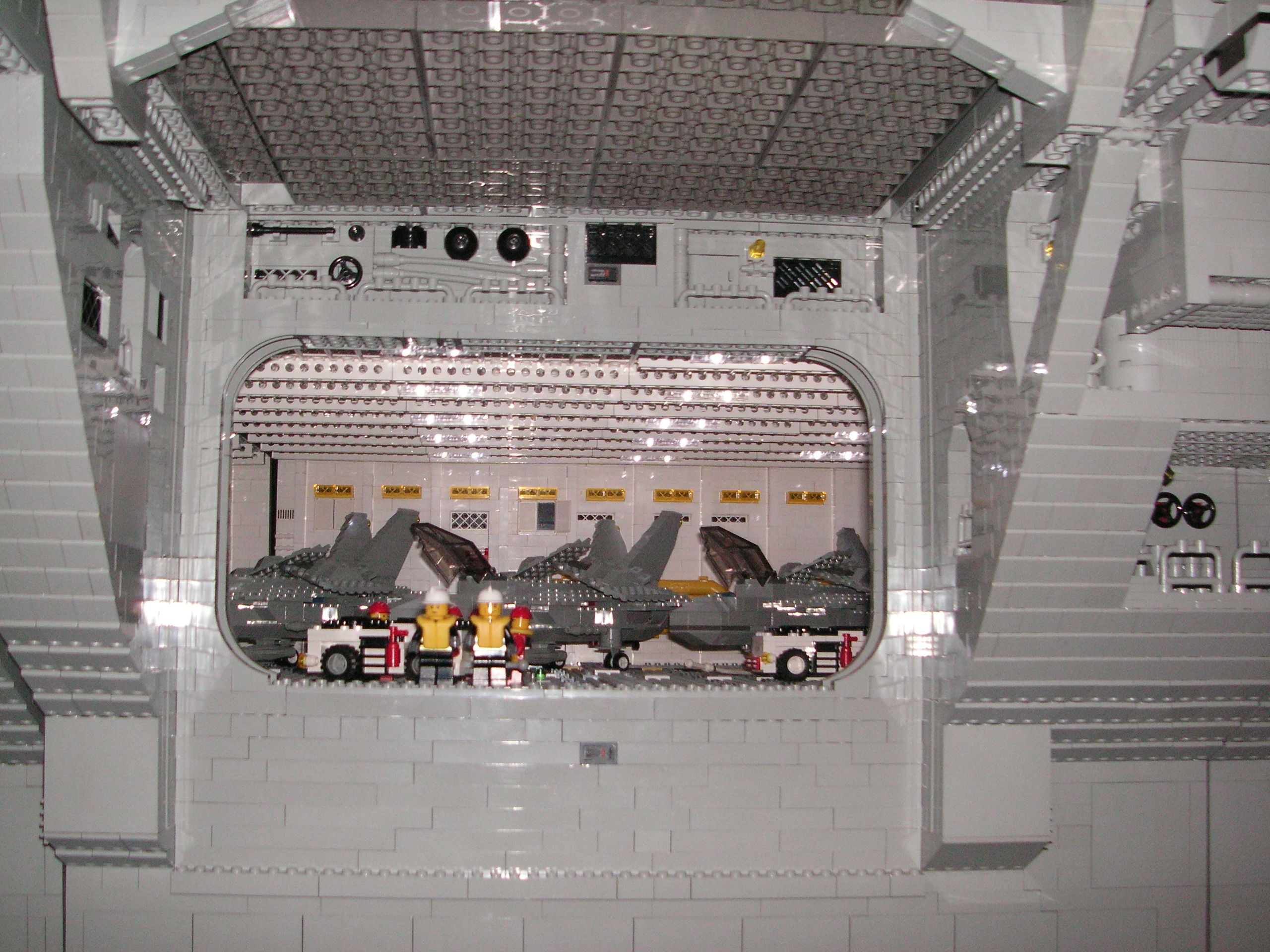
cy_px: 476
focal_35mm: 38
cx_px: 635
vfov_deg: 37.7
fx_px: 1394
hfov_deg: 49.0
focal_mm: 6.3
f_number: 3.3
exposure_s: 1/45
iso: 160
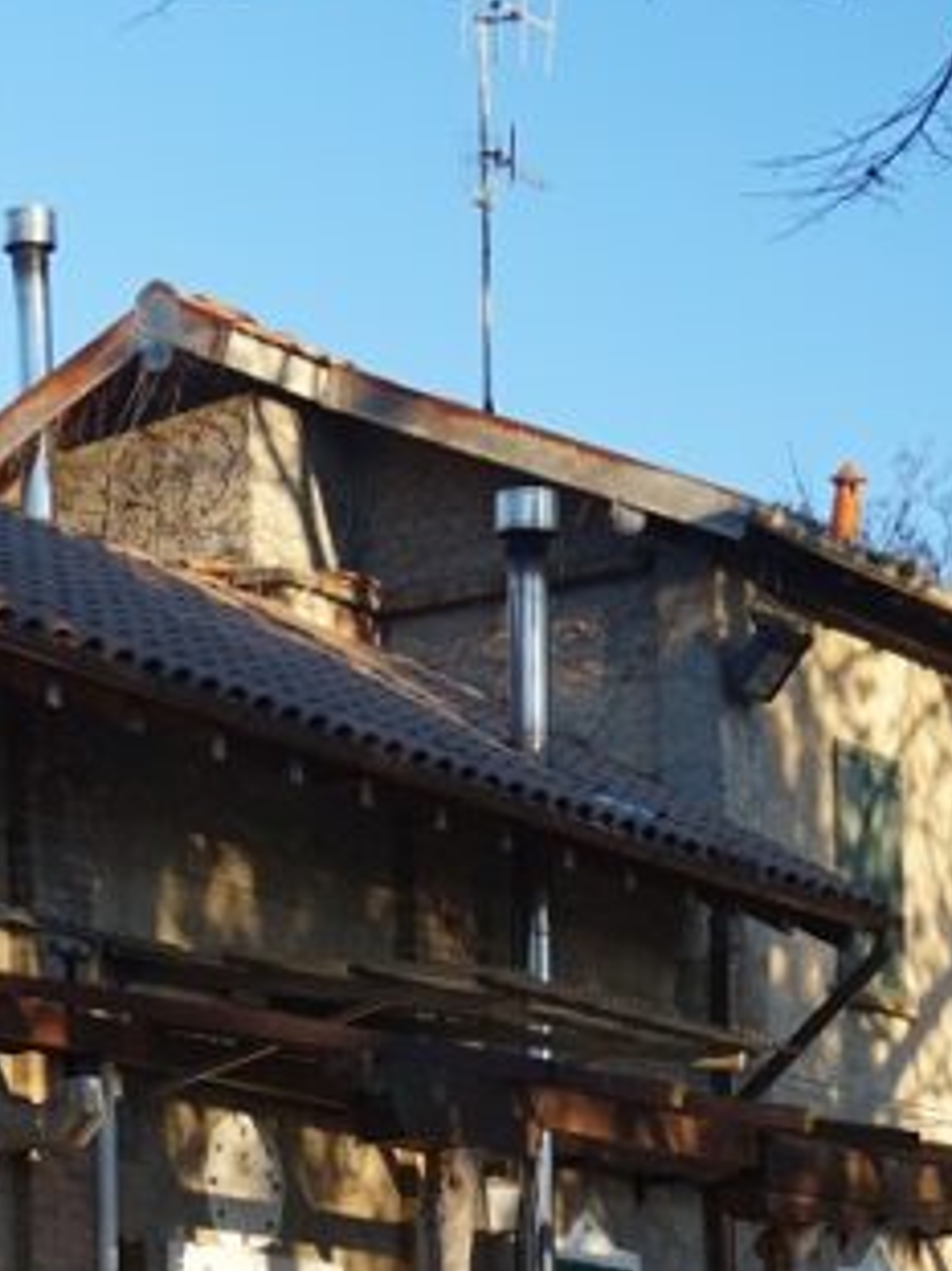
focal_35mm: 138
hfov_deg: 10.7
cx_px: 86
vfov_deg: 14.2
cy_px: 1212
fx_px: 5048
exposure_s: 1/60
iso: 125
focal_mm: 29
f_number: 4.5
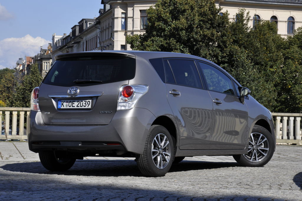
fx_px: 880
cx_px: 151
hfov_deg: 19.5
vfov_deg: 13.0
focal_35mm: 105
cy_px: 100
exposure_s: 1/400
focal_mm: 70
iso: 200
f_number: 10
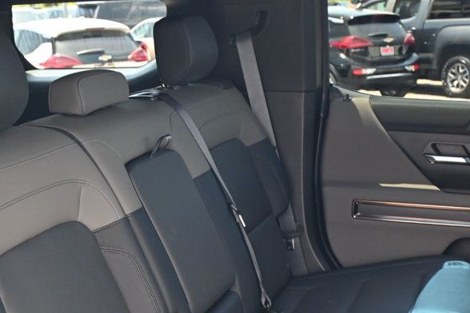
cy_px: 278
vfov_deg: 22.1
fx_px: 783
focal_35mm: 60
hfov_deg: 33.3
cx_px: 189
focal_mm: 22
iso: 800
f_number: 4
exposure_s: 1/125
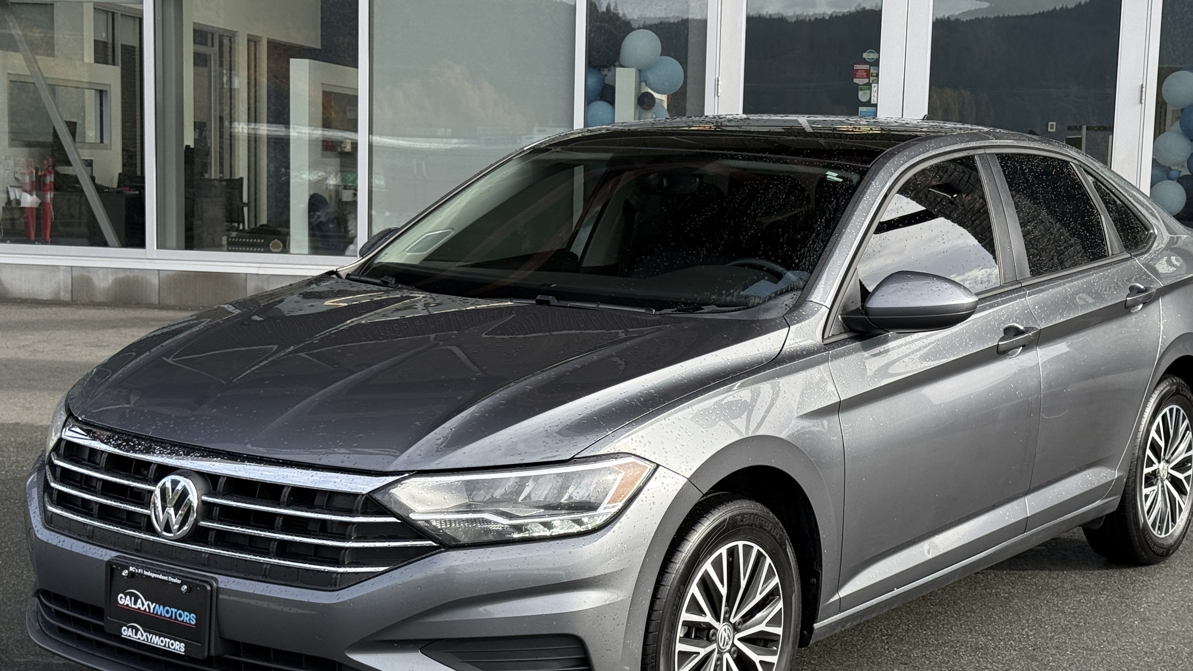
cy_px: 390
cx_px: 638
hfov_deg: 33.3
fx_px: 1993
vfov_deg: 19.1
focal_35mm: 63
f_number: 1.78
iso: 64
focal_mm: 6.76
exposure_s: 1/987
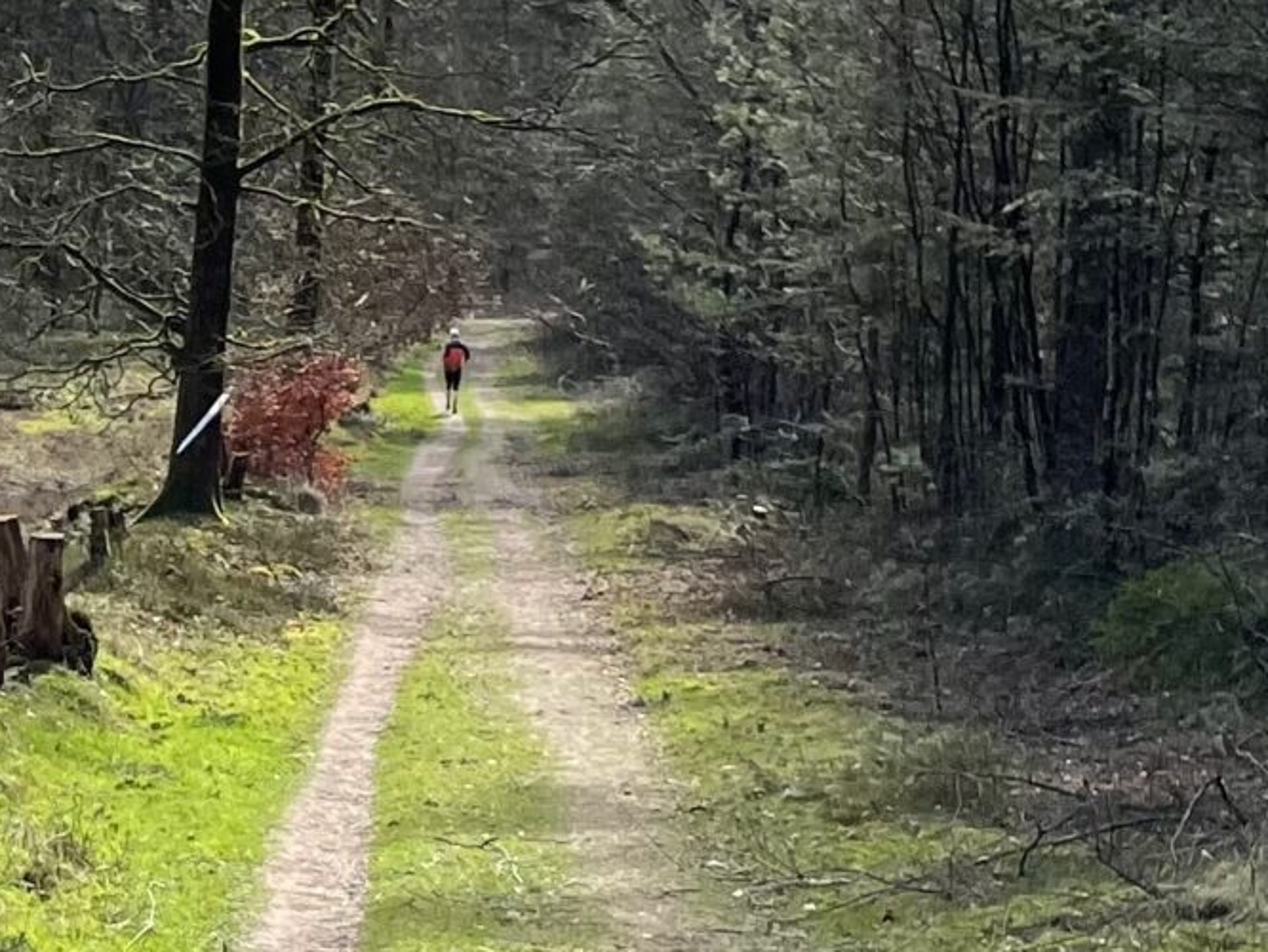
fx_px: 1099
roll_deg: -2.9
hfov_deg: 59.9
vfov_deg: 46.8
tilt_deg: -7.4
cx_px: 583
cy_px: 469
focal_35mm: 30
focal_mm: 4.2
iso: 32
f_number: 1.6
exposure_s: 1/1473
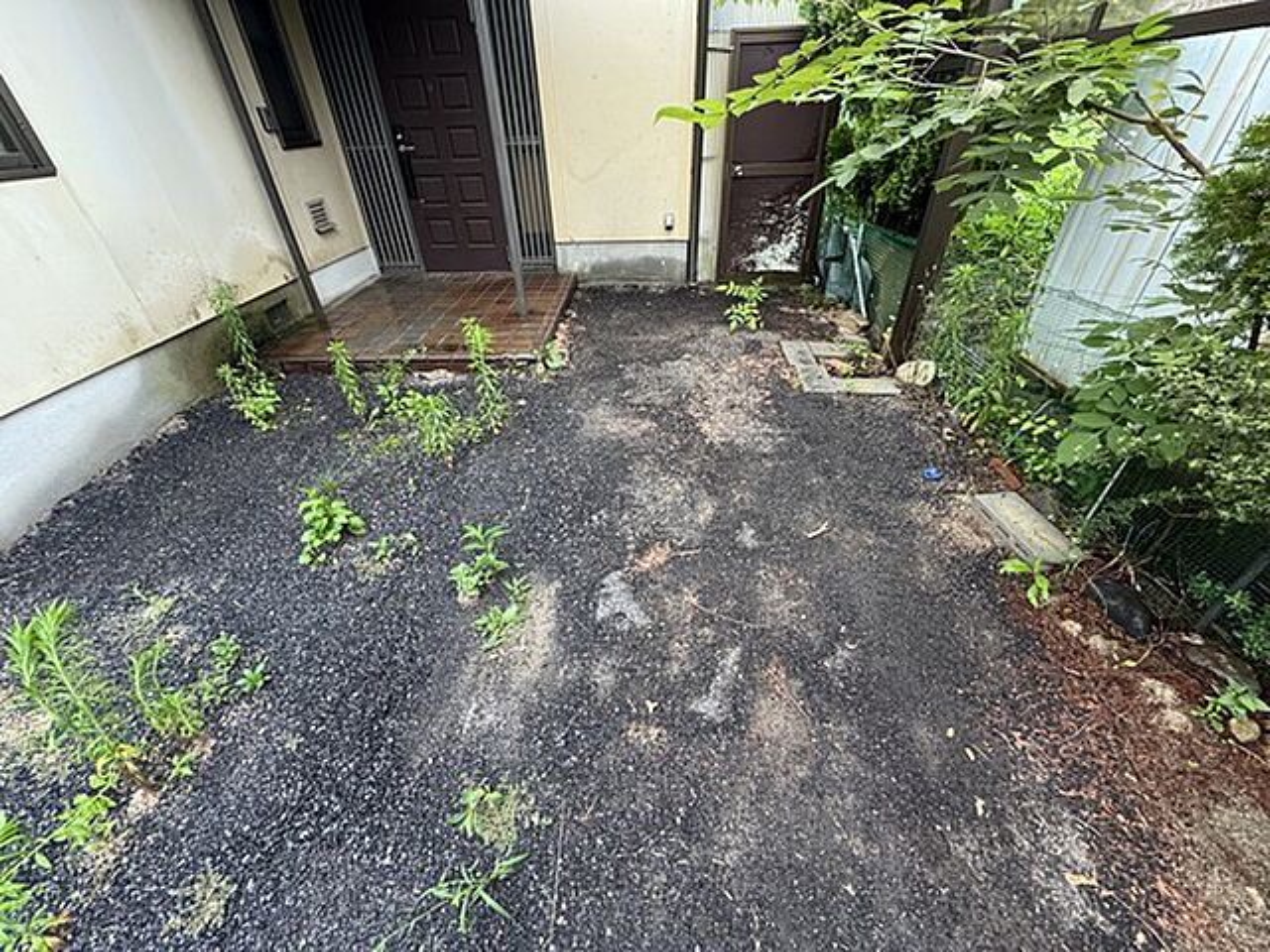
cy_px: 476
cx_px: 635
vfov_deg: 85.7
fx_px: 514
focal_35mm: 14
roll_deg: +2.2
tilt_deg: -35.8
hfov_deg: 102.1
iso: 320
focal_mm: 2.22
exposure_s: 1/81
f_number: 2.2
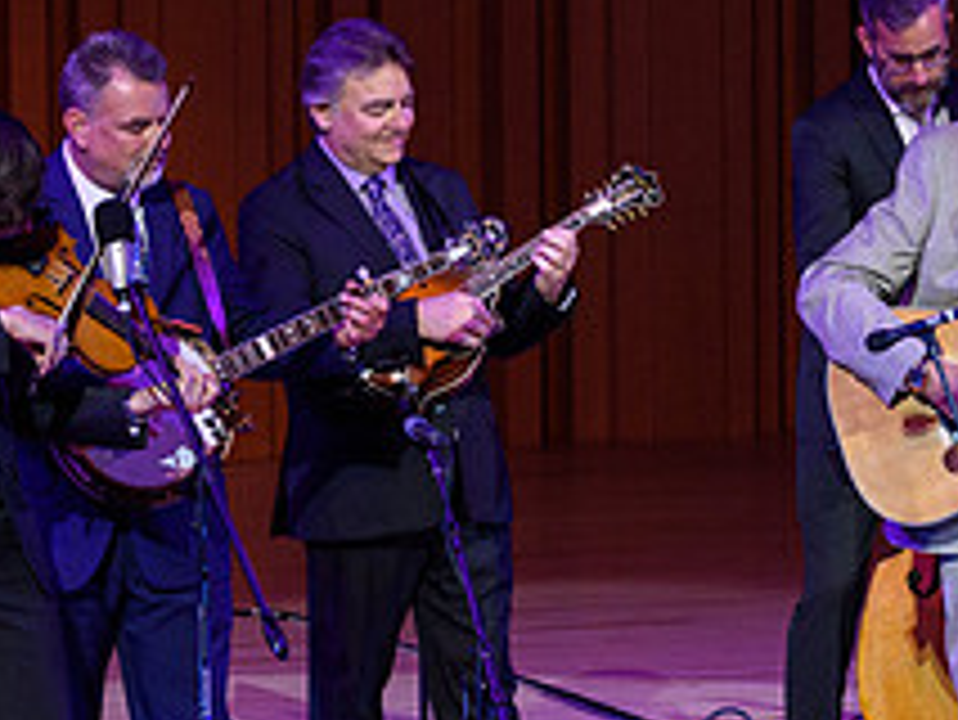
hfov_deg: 4.9
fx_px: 11215
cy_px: 204
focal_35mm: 405
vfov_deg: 3.7
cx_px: 945
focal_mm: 150
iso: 2500
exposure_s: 1/500
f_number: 5
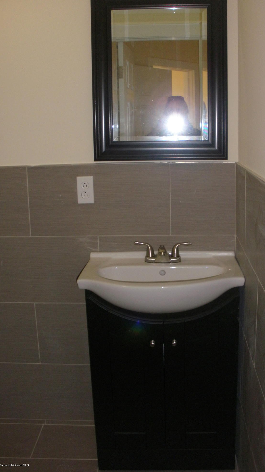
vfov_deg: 50.5
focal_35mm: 40
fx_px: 500
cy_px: 240
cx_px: 168
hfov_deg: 29.6
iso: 160
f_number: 3.5
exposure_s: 1/30
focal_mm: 6.3
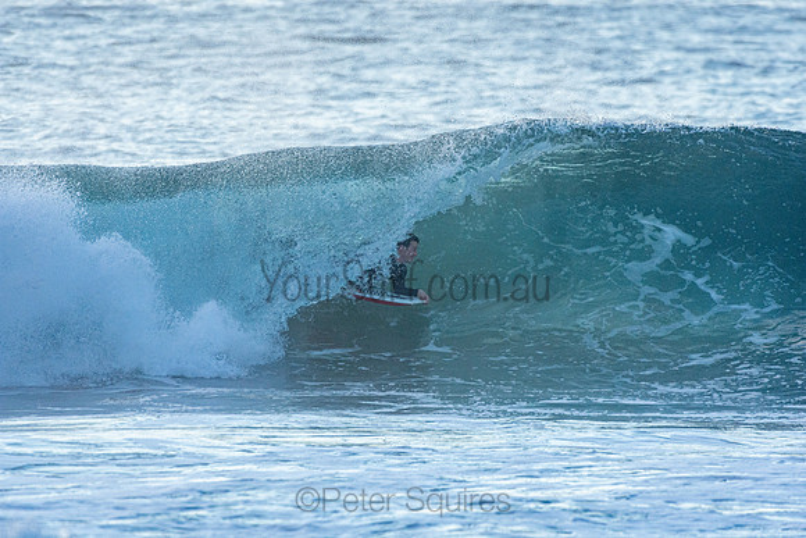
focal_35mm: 720
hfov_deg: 2.9
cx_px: 403
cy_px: 269
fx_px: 16123
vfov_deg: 1.9
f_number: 5.6
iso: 560
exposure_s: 1/1250
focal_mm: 480
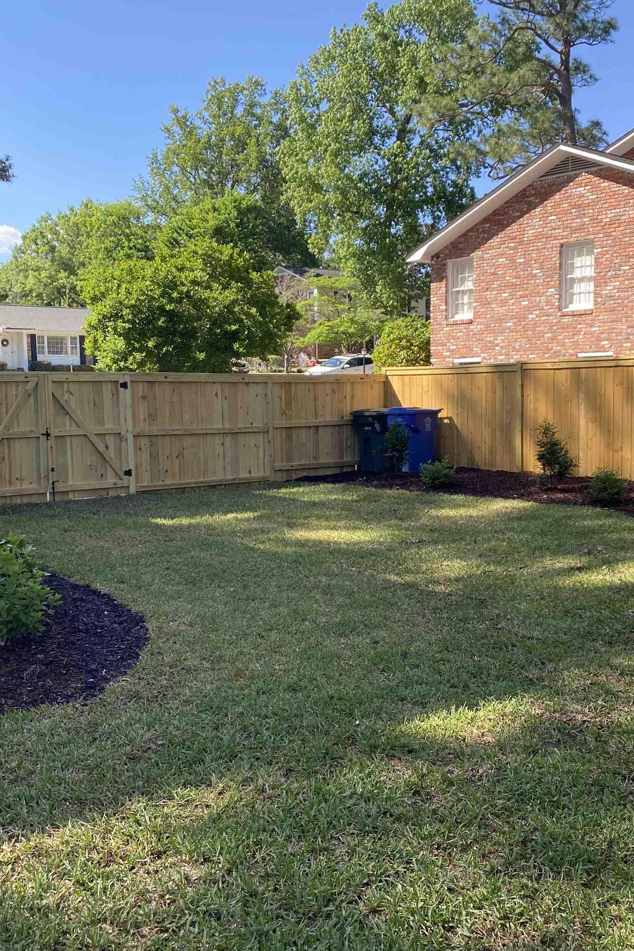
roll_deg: -0.7
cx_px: 331
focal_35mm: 37
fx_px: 977
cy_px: 482
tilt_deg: -5.1
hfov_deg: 35.9
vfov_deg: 51.9
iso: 32
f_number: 1.8
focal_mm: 4.25
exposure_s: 1/613
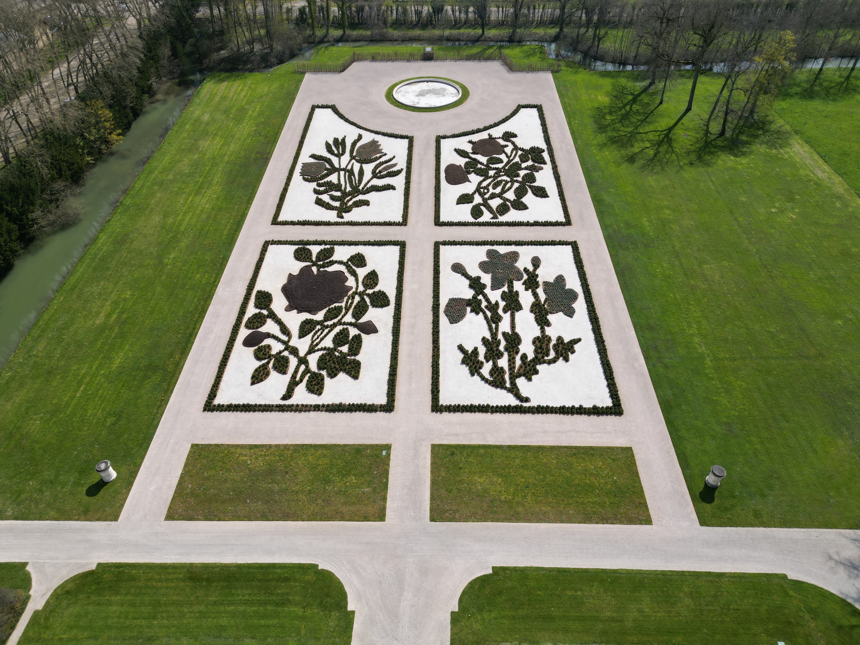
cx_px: 430
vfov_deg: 56.8
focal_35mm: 24
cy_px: 322
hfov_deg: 71.6
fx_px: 596
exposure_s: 1/3200
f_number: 1.7
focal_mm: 6.72
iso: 140
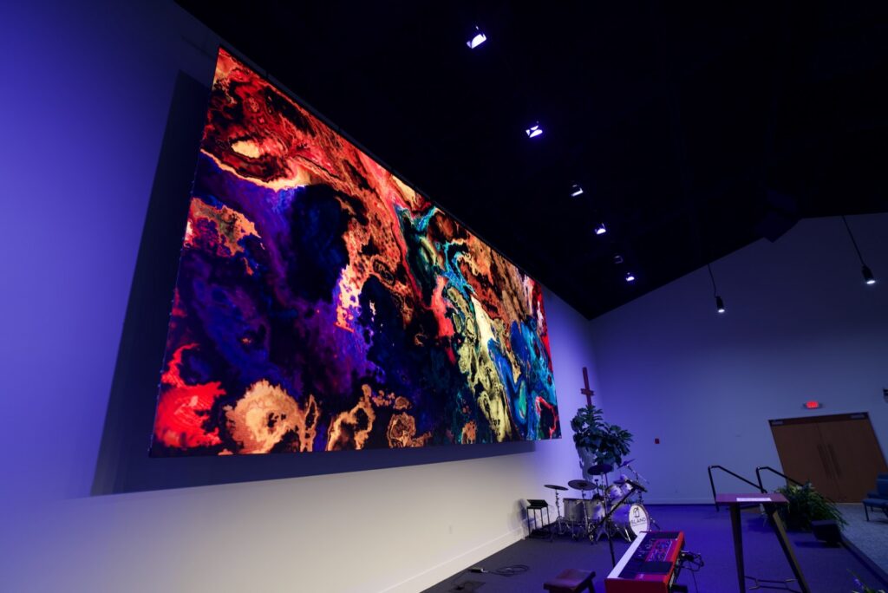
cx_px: 444
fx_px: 395
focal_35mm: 16
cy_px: 296
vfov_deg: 73.8
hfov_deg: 96.7
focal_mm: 16
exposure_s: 1/60
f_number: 3.5
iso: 500
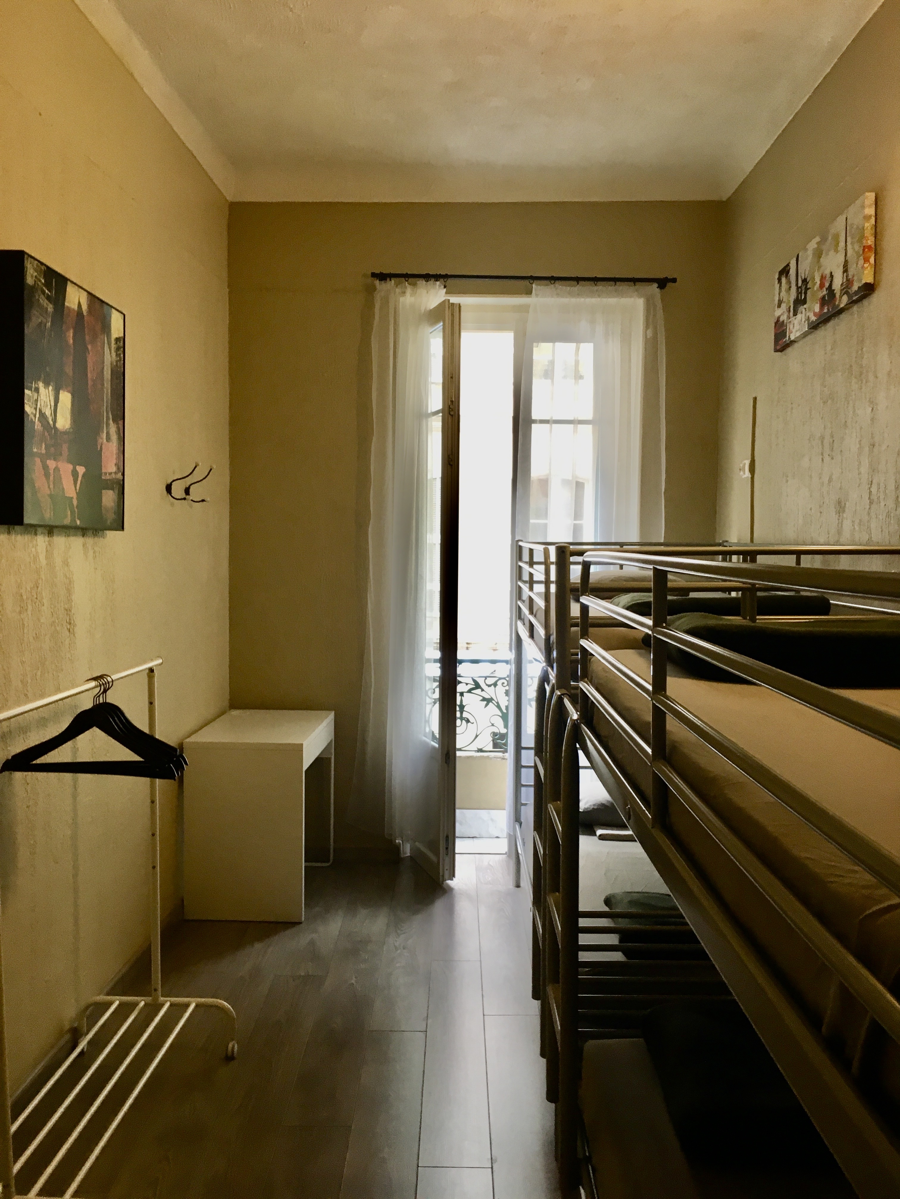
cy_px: 600
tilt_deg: -2.4
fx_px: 1005
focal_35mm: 29
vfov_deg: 61.7
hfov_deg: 48.2
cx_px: 450
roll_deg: +0.0
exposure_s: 1/33
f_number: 2.2
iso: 100
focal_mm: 4.15
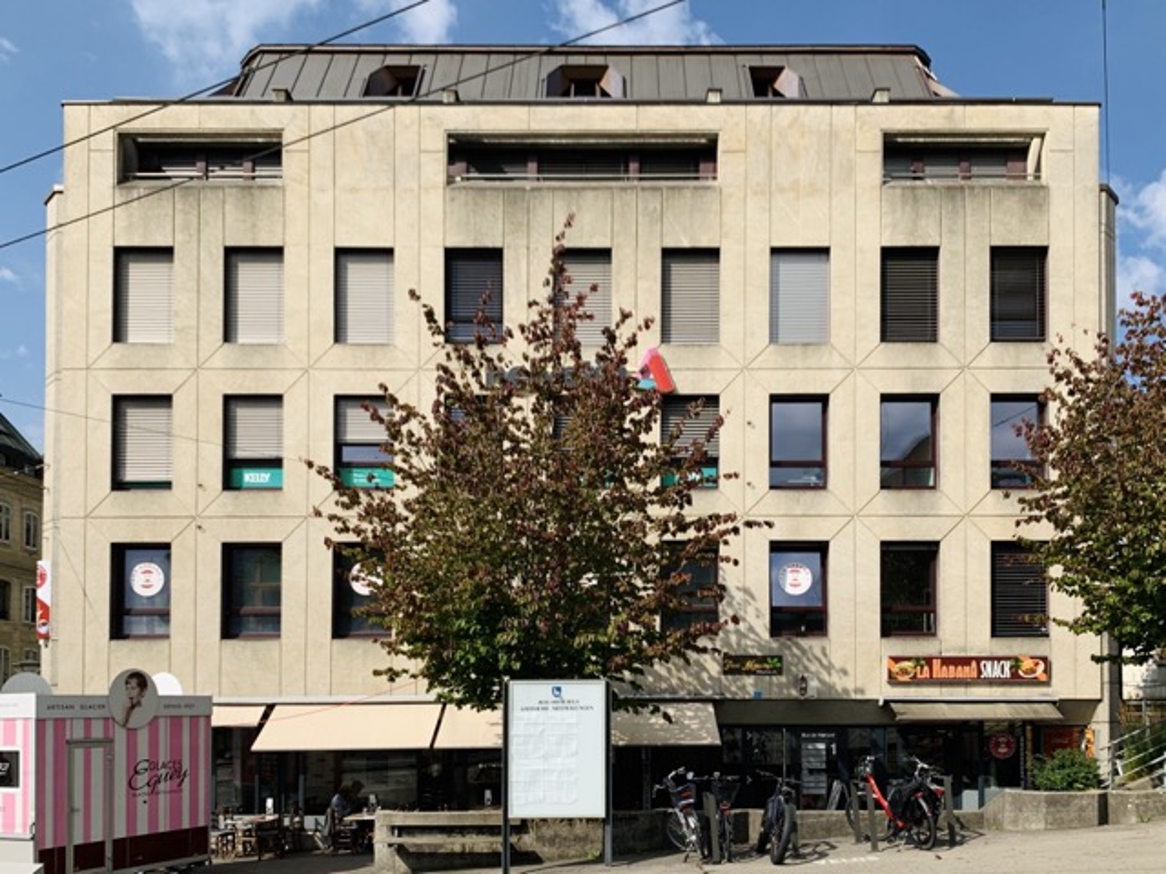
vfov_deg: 53.1
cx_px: 583
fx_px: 876
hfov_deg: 67.3
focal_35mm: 26
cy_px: 437
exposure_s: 1/2681
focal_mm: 4.25
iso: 25
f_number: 1.8
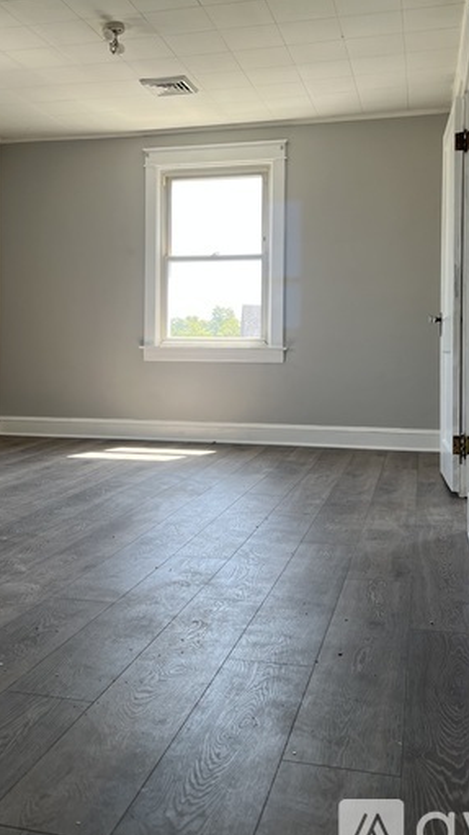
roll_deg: -1.5
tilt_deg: +1.4
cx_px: 194
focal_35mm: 37
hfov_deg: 31.9
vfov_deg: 53.5
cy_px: 319
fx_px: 819
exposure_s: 1/228
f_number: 1.5
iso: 40
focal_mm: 5.7
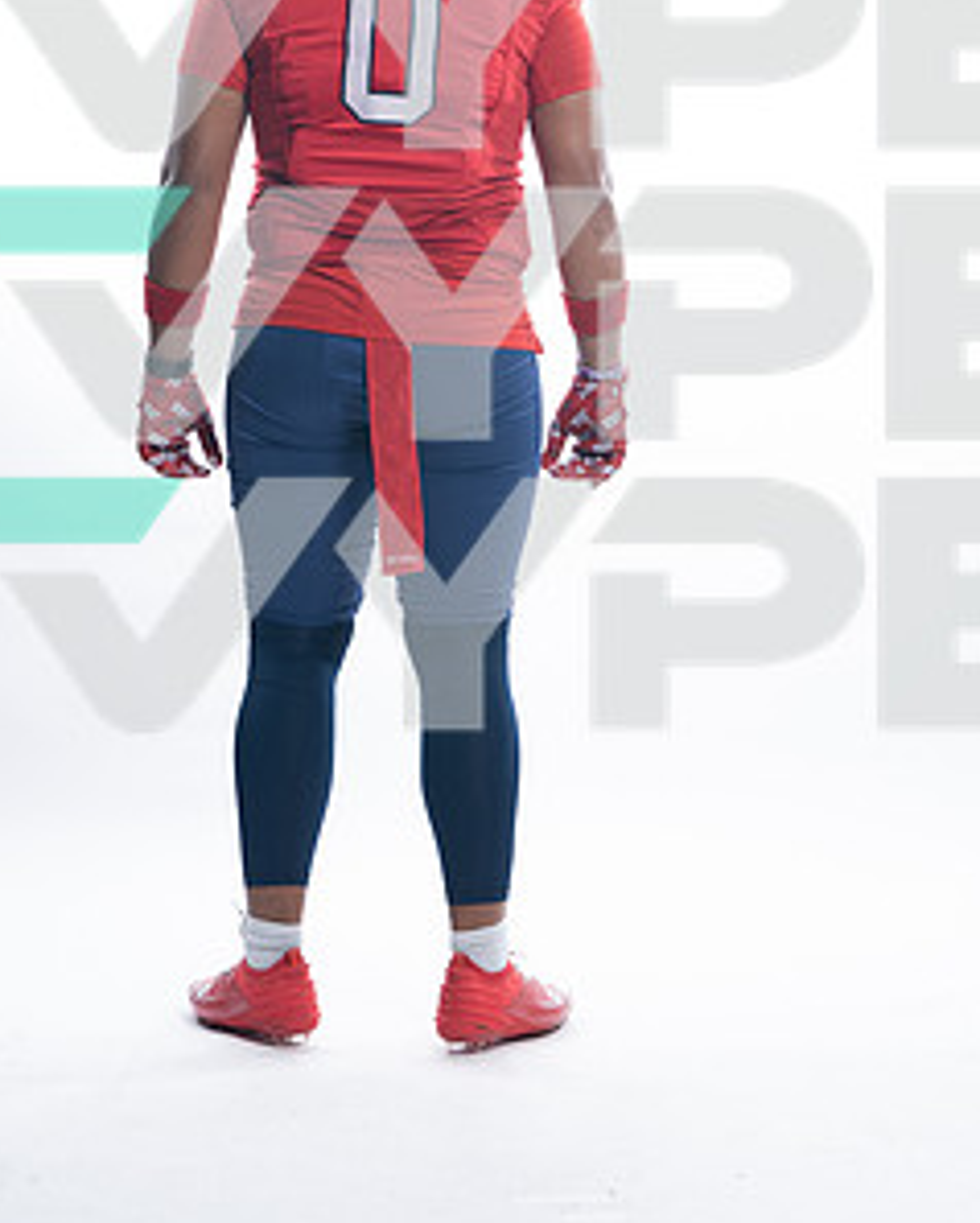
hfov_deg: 14.3
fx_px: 3912
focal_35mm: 108
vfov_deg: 17.7
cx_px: 552
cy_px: 317
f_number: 5.6
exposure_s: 1/250
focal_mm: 76
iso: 200
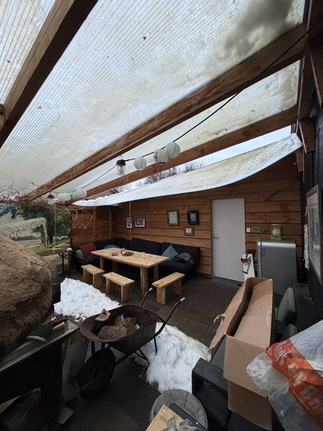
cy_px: 216
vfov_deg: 102.1
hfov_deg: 85.7
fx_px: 174
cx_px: 162
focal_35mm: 14
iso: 320
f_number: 2.2
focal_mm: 2.22
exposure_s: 1/119
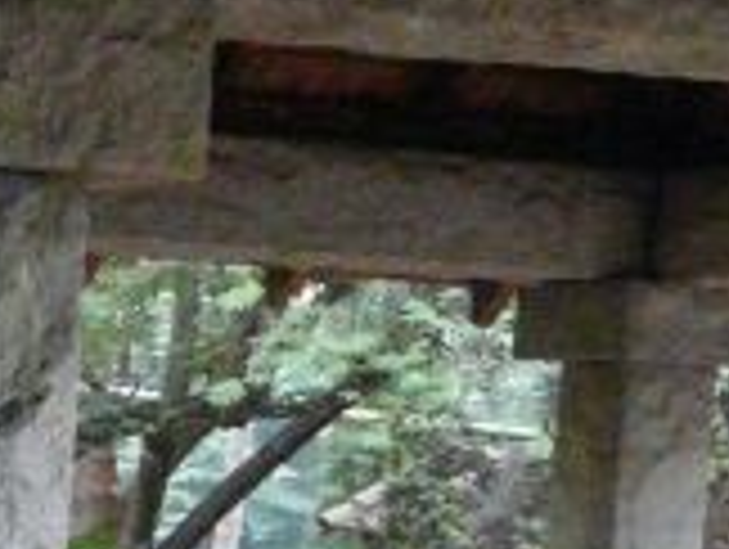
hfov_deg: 12.7
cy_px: 594
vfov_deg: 10.6
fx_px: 2911
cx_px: -675
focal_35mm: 138
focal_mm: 4.6
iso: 800
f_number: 2.8
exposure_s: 1/250
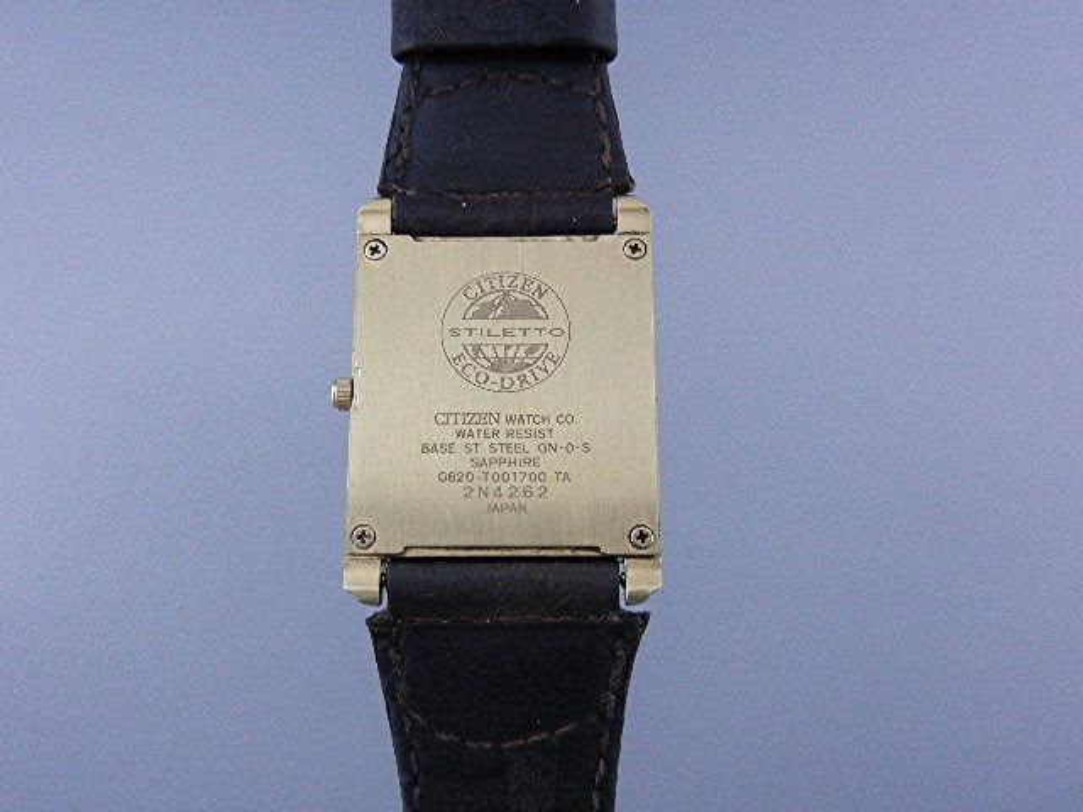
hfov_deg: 47.9
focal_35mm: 39
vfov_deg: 36.8
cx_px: 542
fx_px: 1220
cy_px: 406
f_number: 3.7
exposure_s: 1/24.7
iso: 400
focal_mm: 7.1
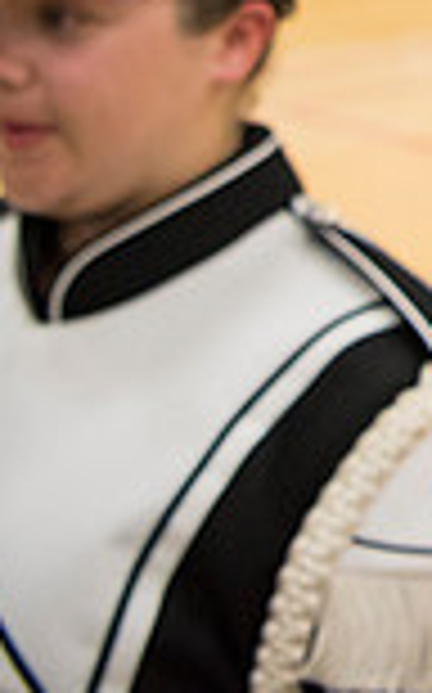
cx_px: 1004
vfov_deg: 20.9
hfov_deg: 11.8
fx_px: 1736
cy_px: -160
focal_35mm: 92
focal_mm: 24
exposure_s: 1/320
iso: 2000
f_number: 3.2
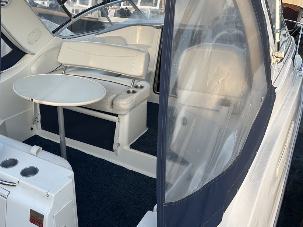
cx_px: 97
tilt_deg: -19.3
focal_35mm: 35
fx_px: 306
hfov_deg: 51.5
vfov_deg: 40.7
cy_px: 107
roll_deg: -1.6
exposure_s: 1/381
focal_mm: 6.86
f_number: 1.78
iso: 80
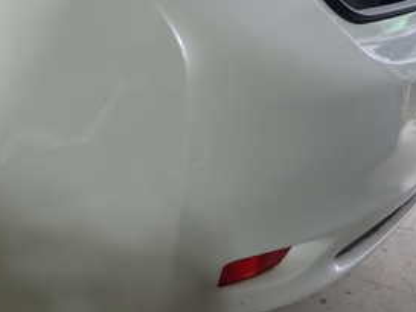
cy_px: 135
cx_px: 149
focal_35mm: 55
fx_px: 661
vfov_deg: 26.6
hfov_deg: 34.7
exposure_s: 1/60
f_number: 2
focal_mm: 4.5
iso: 160
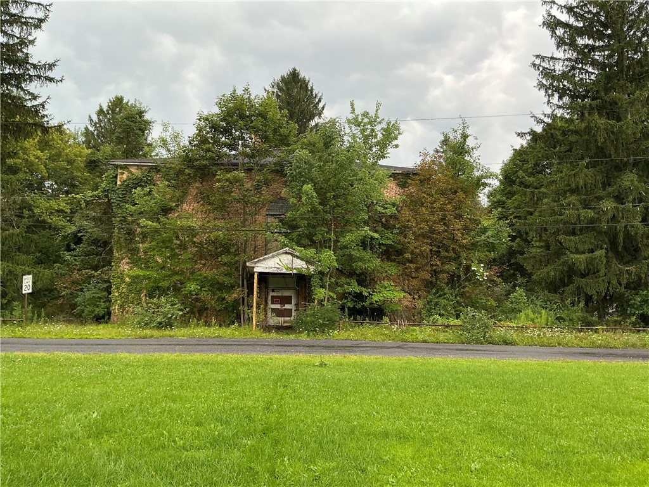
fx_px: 525
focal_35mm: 28
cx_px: 324
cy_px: 244
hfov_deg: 63.4
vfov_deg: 49.7
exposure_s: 1/120
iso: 20
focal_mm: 3
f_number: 1.8
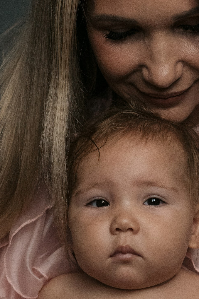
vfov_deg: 20.4
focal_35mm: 98
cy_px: 263
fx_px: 813
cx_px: 162
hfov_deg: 13.9
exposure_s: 1/500
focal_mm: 35
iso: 5000
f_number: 4
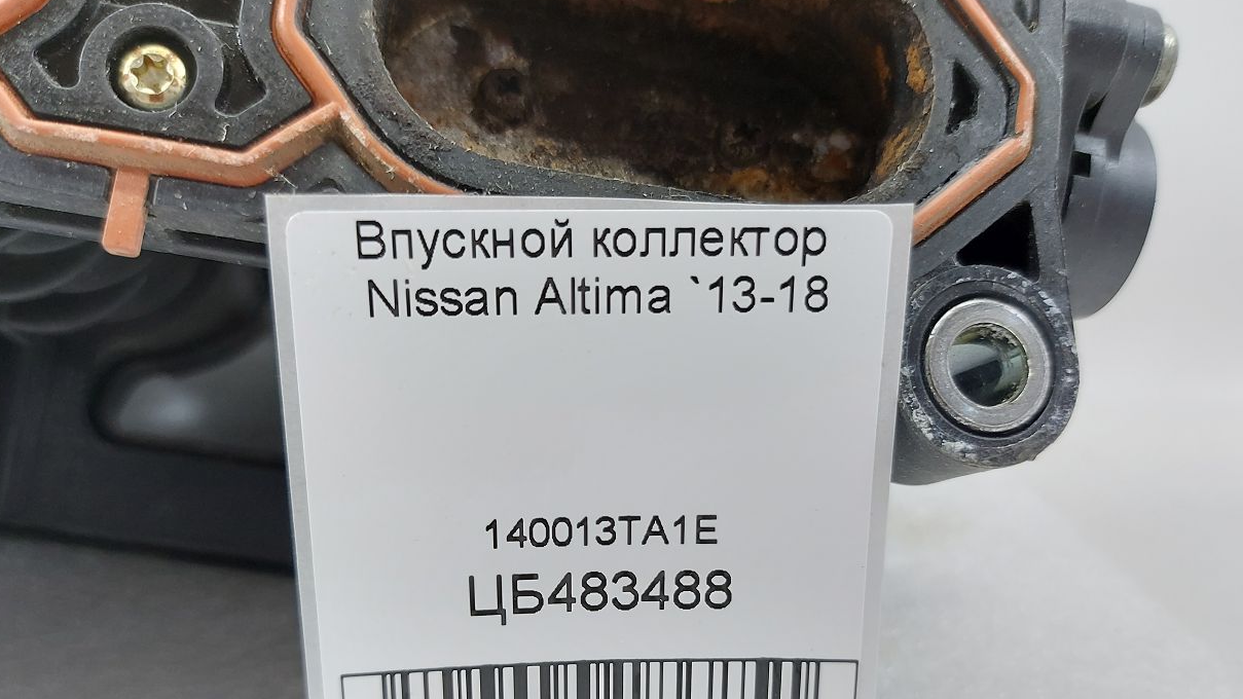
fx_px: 989
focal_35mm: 30
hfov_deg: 64.3
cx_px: 607
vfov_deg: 38.5
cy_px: 462
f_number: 1.8
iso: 125
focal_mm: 5.23
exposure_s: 1/50
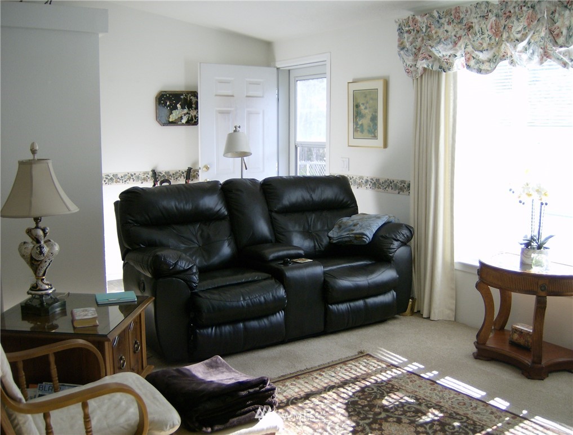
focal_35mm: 36
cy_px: 218
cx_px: 286
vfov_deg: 39.9
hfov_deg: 51.2
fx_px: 599
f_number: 2.8
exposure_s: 1/78.8
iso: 100
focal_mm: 6
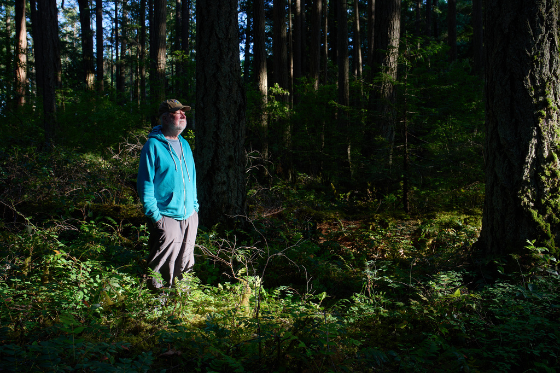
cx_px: 280
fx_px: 482
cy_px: 186
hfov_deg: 60.3
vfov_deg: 42.3
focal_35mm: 31
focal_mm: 31
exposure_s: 1/125
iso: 100
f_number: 4.5
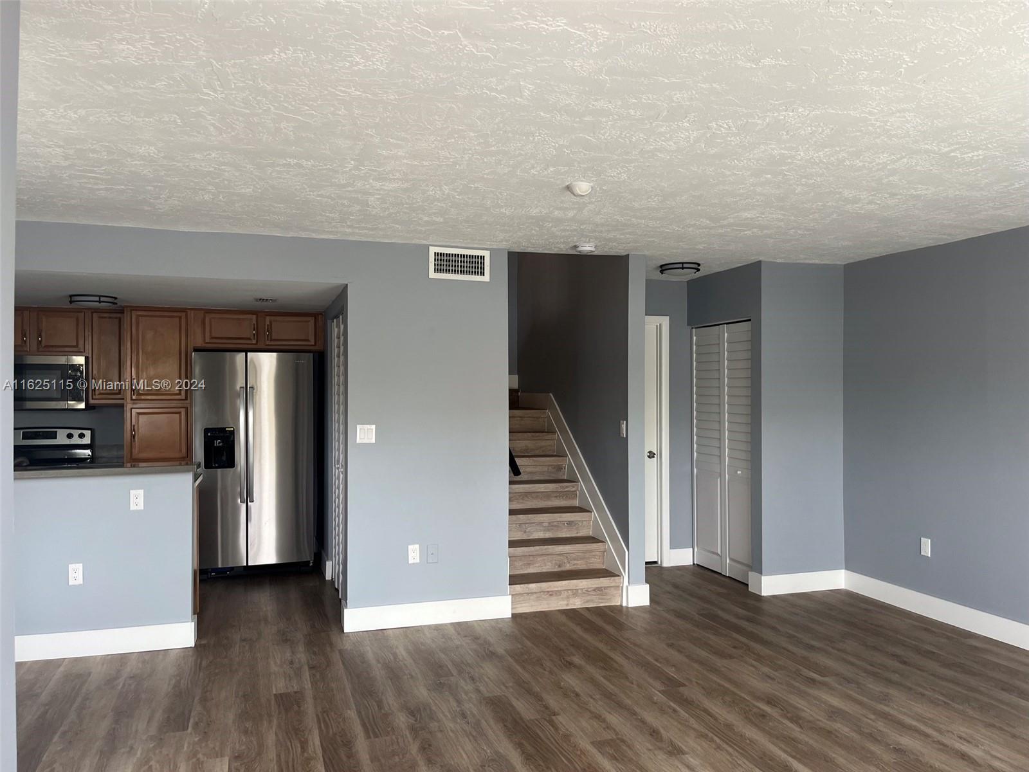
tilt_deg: +0.3
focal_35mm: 26
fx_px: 773
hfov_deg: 67.3
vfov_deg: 53.1
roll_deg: +0.5
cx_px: 514
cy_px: 386
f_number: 1.6
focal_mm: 5.1
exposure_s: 1/121
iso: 80
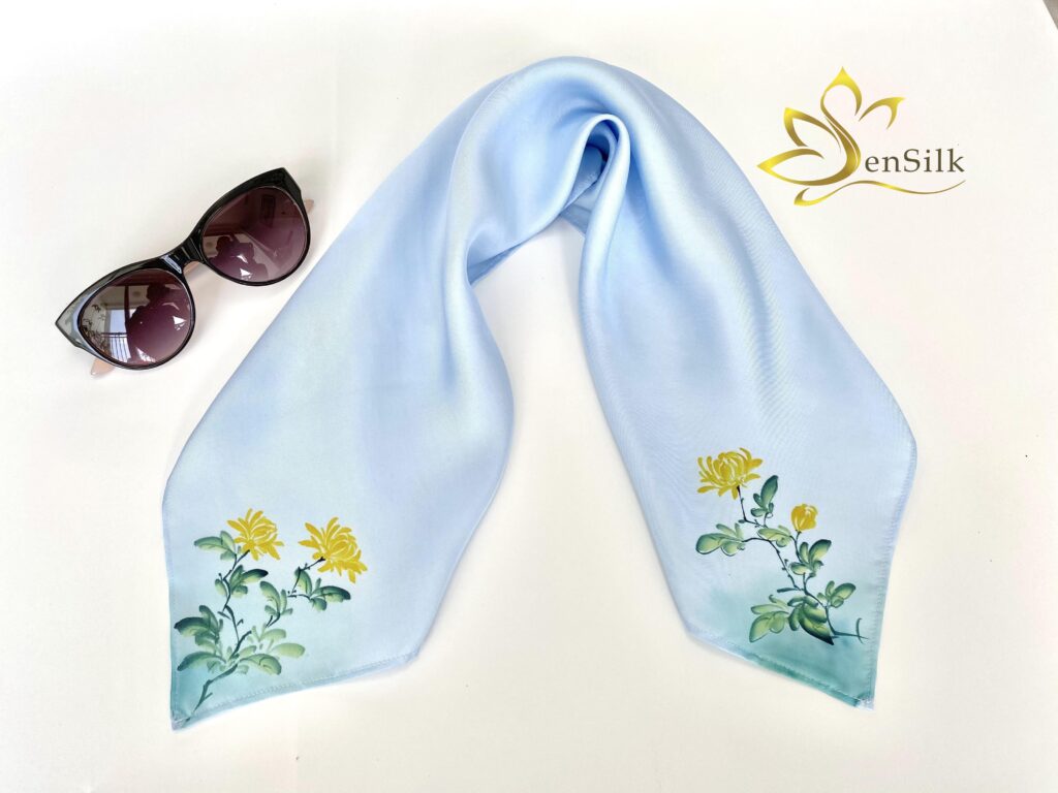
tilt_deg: -69.9
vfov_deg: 53.1
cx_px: 529
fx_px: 795
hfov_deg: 67.3
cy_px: 396
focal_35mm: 26
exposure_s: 1/135
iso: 32
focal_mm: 4.25
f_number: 1.8
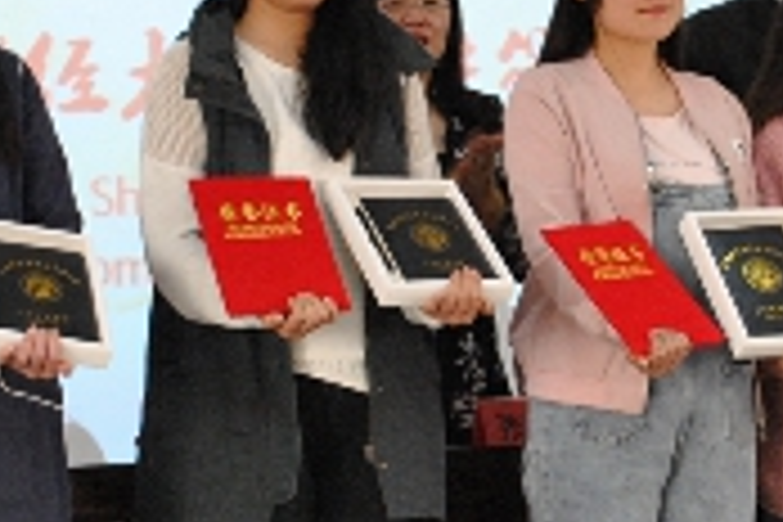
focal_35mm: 158
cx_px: 450
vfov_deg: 8.7
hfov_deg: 13.0
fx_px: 3436
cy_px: 153
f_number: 5
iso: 1250
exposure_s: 1/30
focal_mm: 34
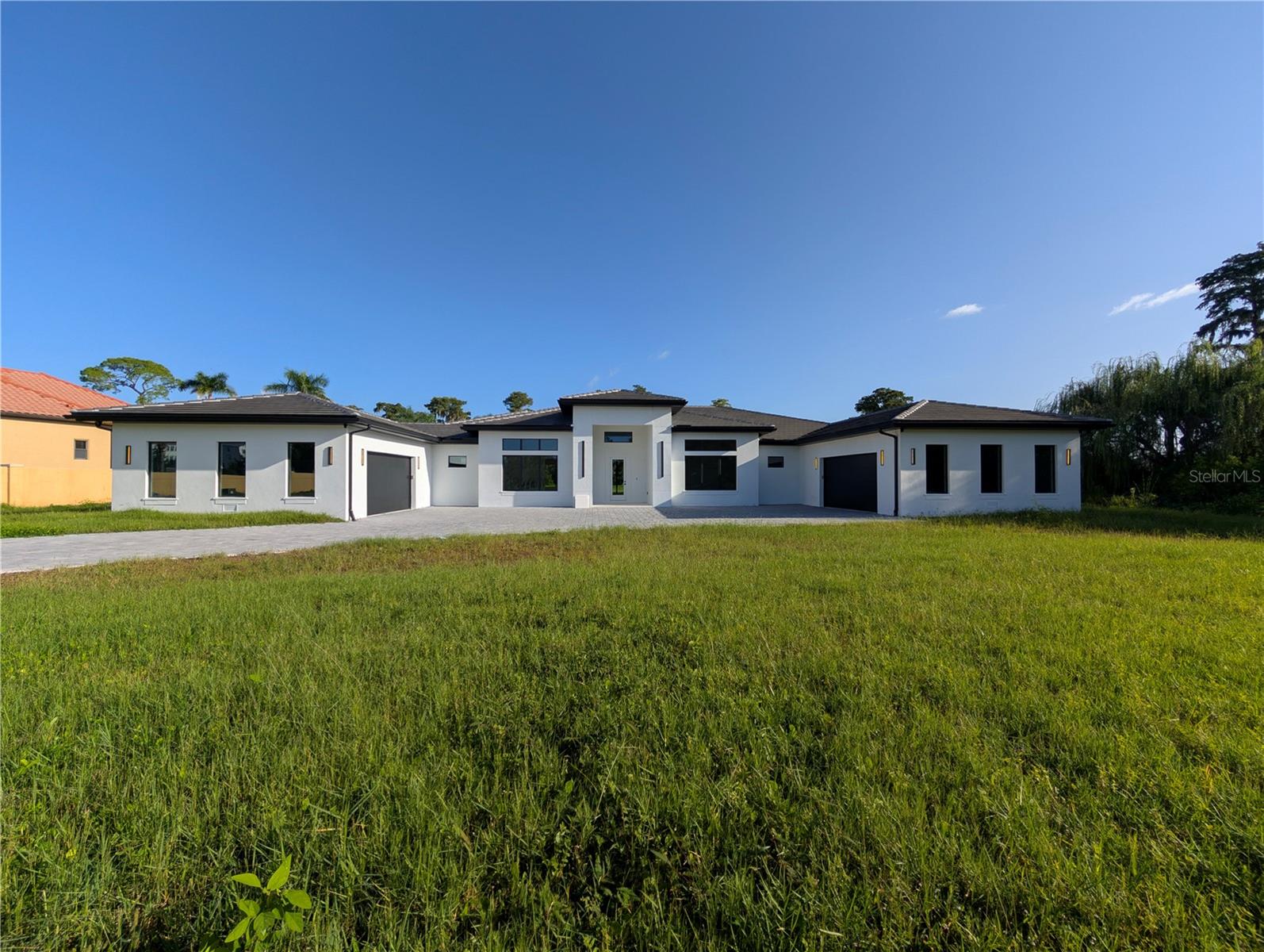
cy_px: 476
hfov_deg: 110.5
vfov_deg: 94.6
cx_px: 632
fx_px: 439
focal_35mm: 12
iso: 51
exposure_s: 1/3922
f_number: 1.7
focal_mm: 2.02
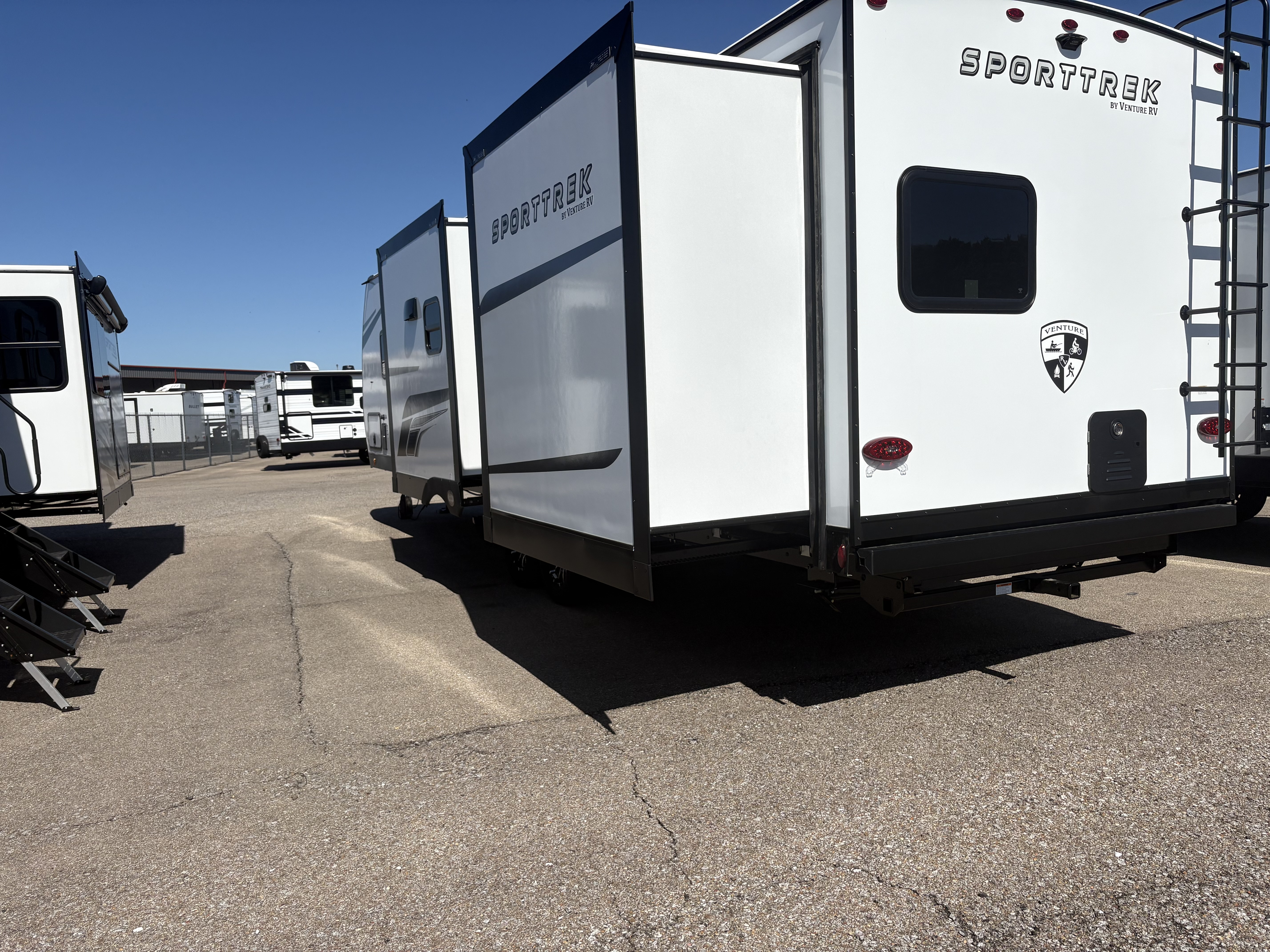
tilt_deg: -2.9
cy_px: 476
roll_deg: +3.2
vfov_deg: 53.1
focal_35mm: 26
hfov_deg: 67.3
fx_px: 954
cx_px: 635
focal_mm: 5.96
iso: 50
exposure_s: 1/8850
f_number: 1.6
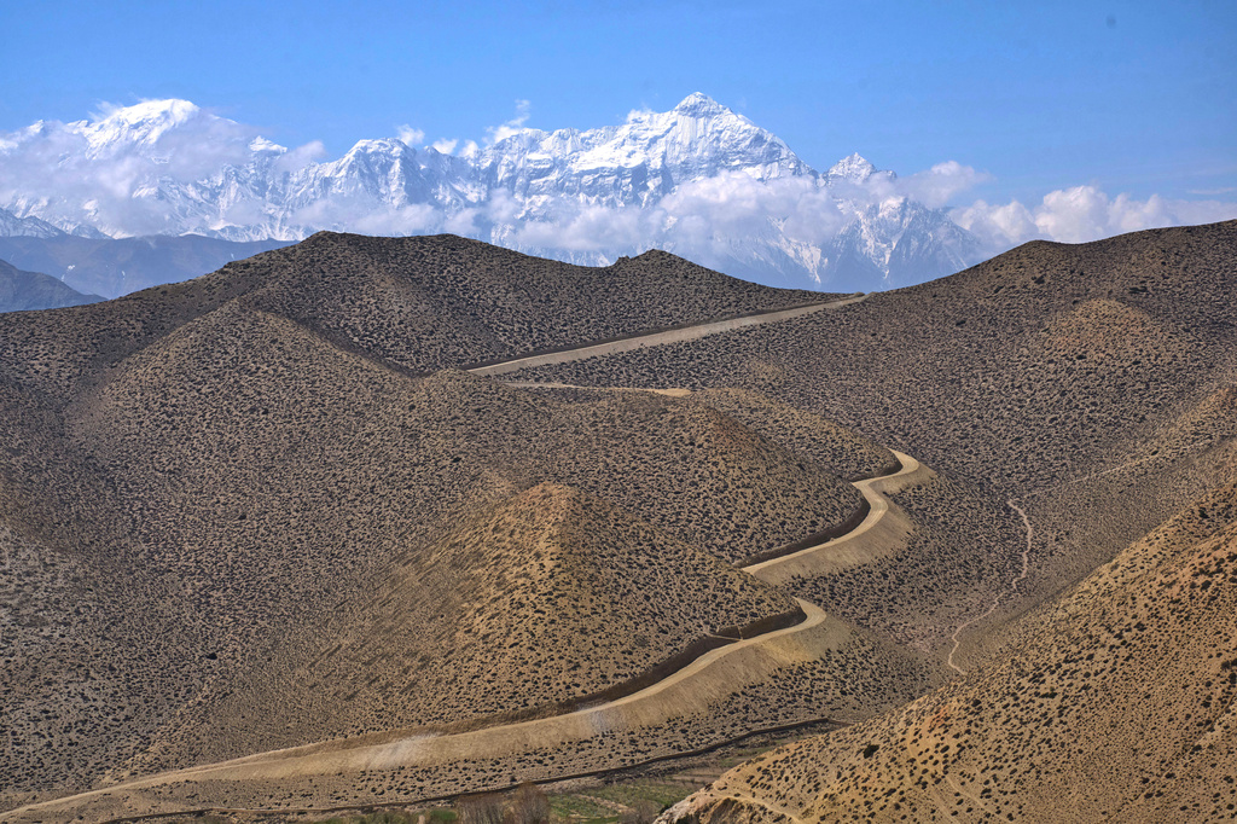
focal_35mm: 64
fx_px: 2198
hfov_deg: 31.4
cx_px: 618
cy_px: 412
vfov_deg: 21.2
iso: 400
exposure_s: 1/1000
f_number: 11
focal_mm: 64
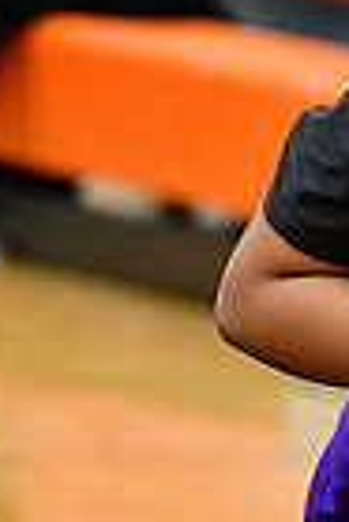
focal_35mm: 1156
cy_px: 137
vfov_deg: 1.8
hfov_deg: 1.2
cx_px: -649
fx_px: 16767
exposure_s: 1/500
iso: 5000
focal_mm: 185
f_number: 3.5
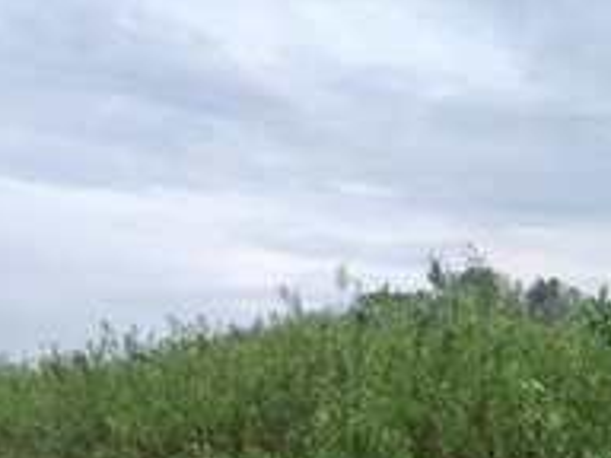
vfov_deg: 26.4
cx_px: 621
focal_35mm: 52
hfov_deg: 33.5
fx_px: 918
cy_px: 471
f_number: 1.79
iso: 50
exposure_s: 1/107
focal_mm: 4.71
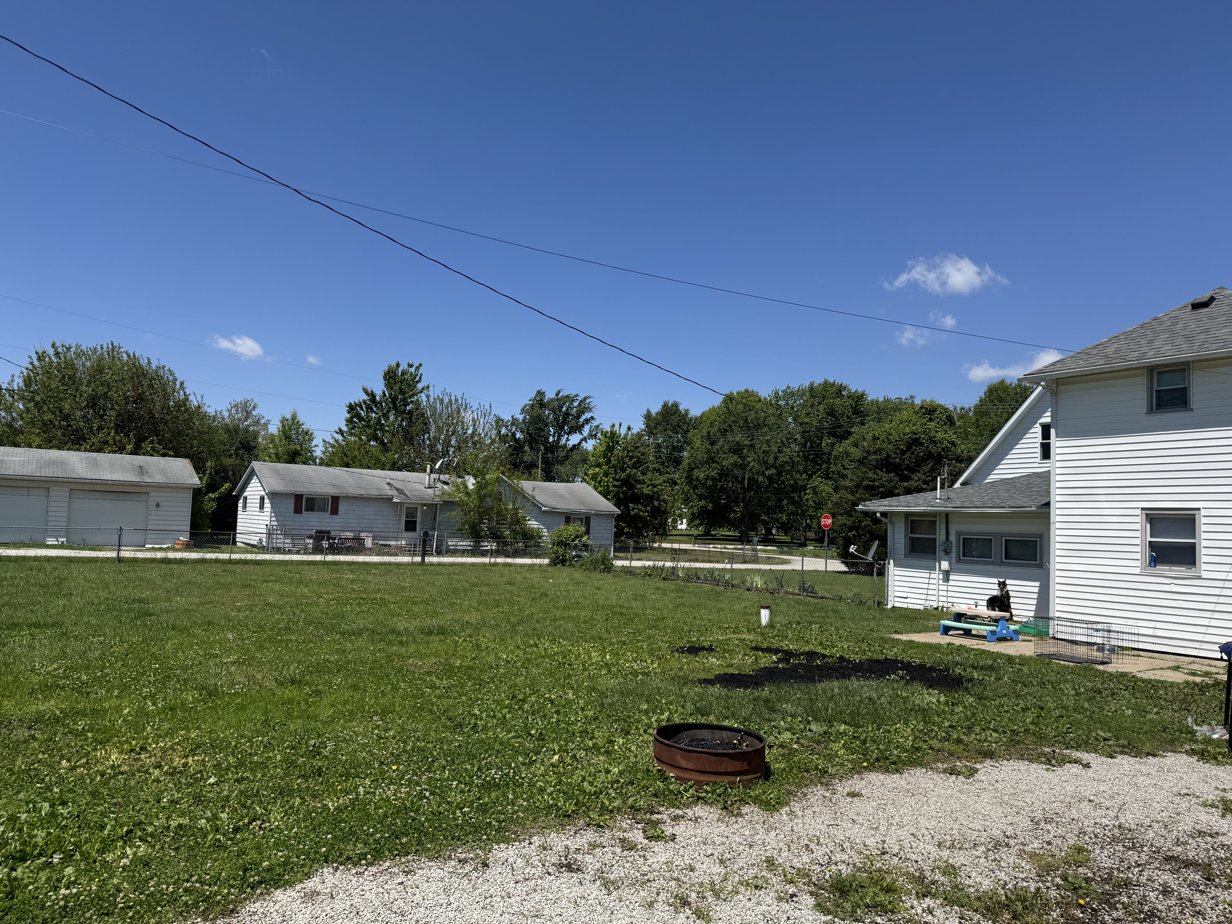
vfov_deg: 56.8
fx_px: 854
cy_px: 462
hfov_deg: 71.6
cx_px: 616
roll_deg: -1.5
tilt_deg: +4.1
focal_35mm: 24
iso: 80
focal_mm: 6.76
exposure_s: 1/6410
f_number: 1.78
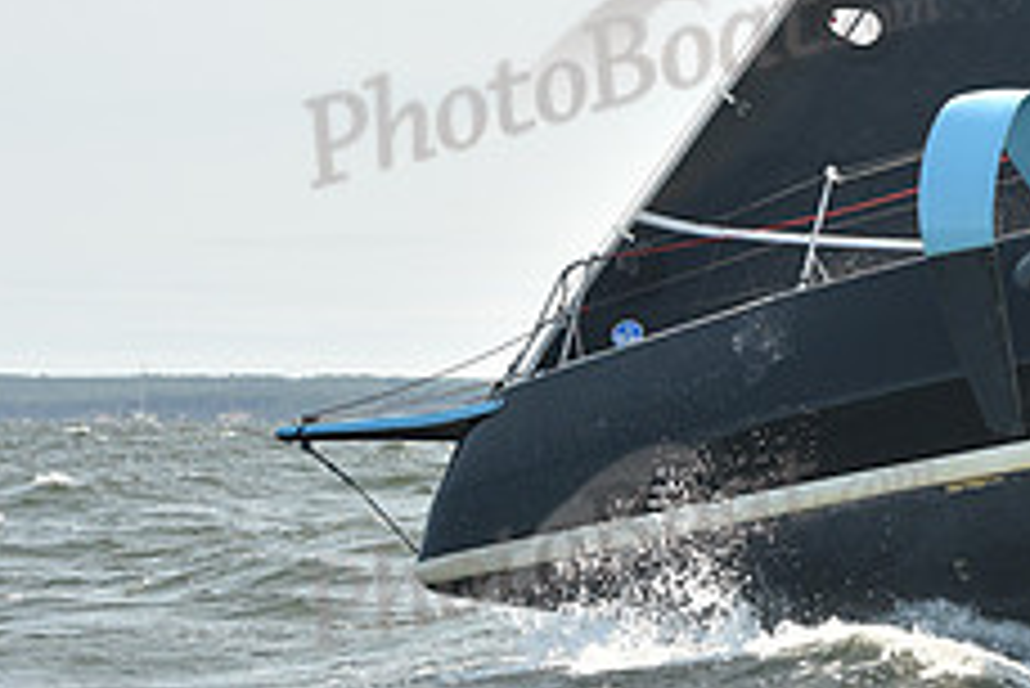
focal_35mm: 177
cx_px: 1174
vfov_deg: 7.8
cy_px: 241
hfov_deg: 11.4
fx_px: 5067
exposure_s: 1/800
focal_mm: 70
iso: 250
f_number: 6.3
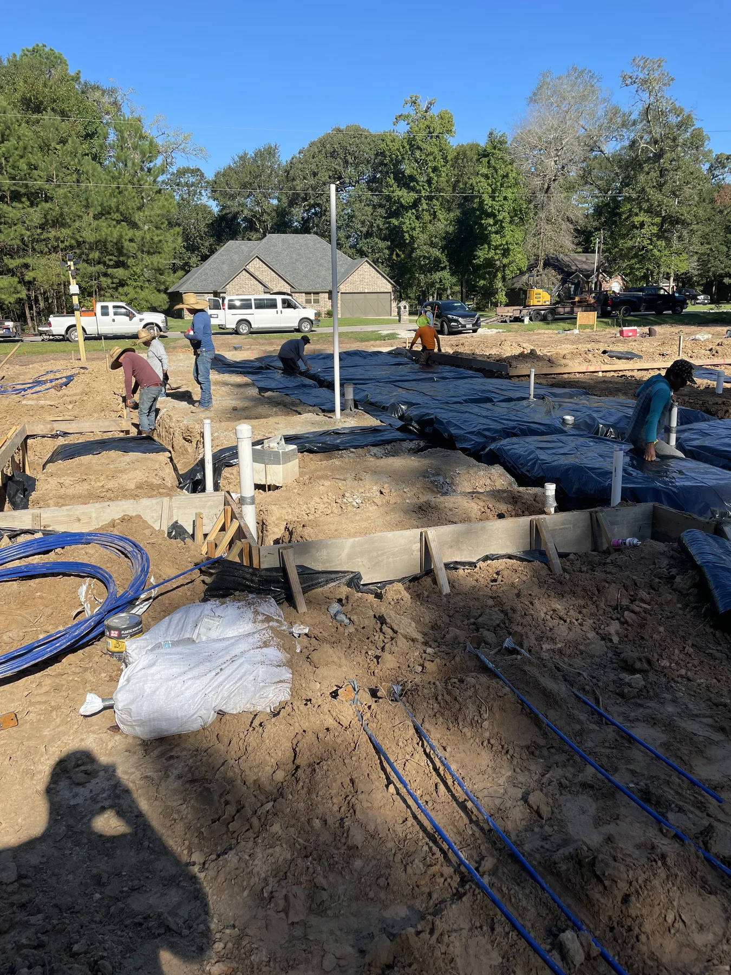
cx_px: 366
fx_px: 732
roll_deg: -0.1
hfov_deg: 53.1
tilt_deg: -13.9
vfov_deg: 67.3
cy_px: 488
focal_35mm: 26
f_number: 1.6
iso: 32
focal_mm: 4.2
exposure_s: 1/2564
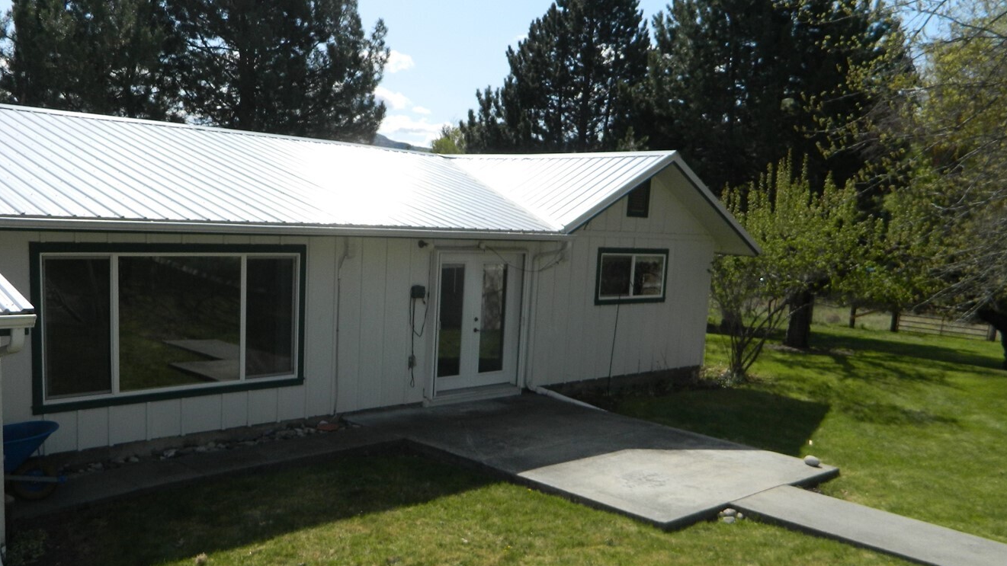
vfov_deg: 35.4
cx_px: 437
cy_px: 360
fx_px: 881
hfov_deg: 59.3
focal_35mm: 33
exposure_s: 1/250
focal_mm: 4.5
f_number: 8.7
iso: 110
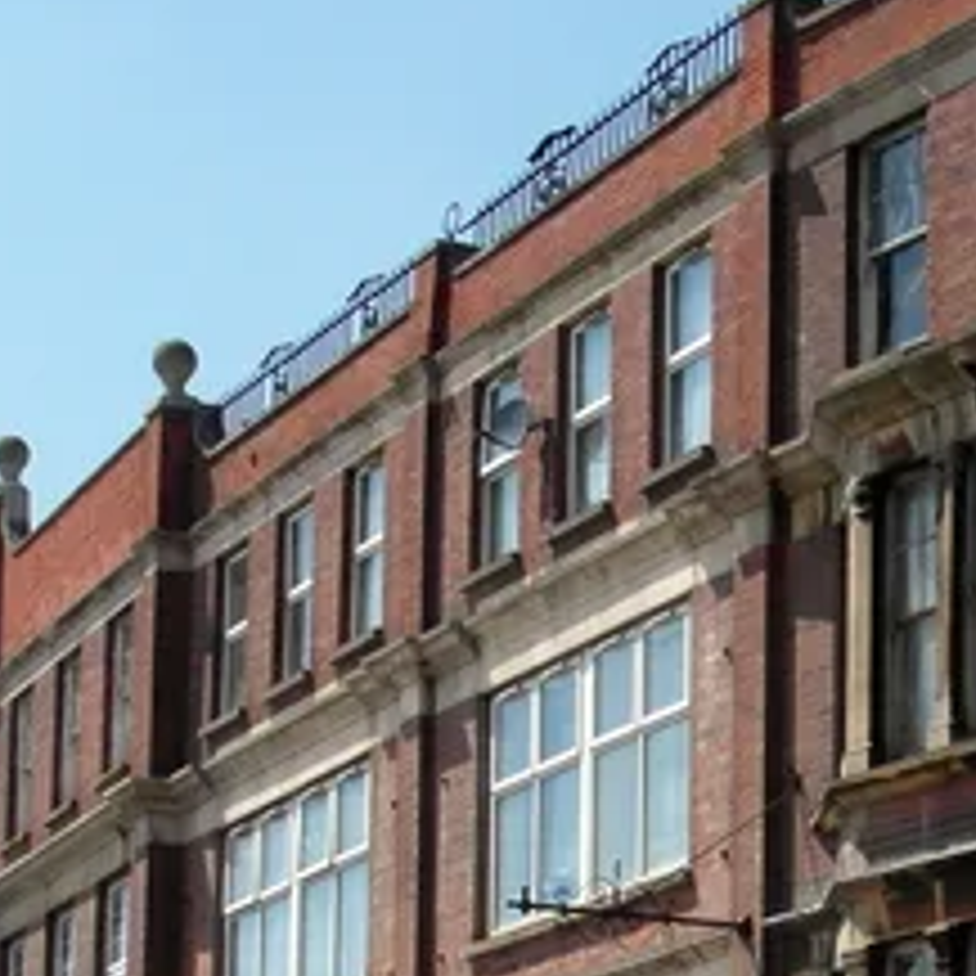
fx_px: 5519
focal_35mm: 173
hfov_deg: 10.1
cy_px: 904
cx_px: 765
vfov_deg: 10.1
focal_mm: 8.7
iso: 80
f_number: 5.8
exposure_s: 1/250
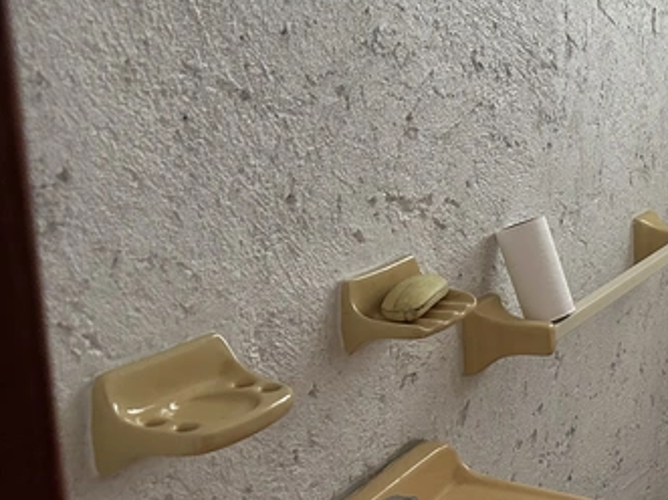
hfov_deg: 29.0
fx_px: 1119
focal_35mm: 58
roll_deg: -0.1
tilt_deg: -10.6
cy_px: 194
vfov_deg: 25.2
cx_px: 789
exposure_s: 1/60
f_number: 1.78
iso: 320
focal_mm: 6.86
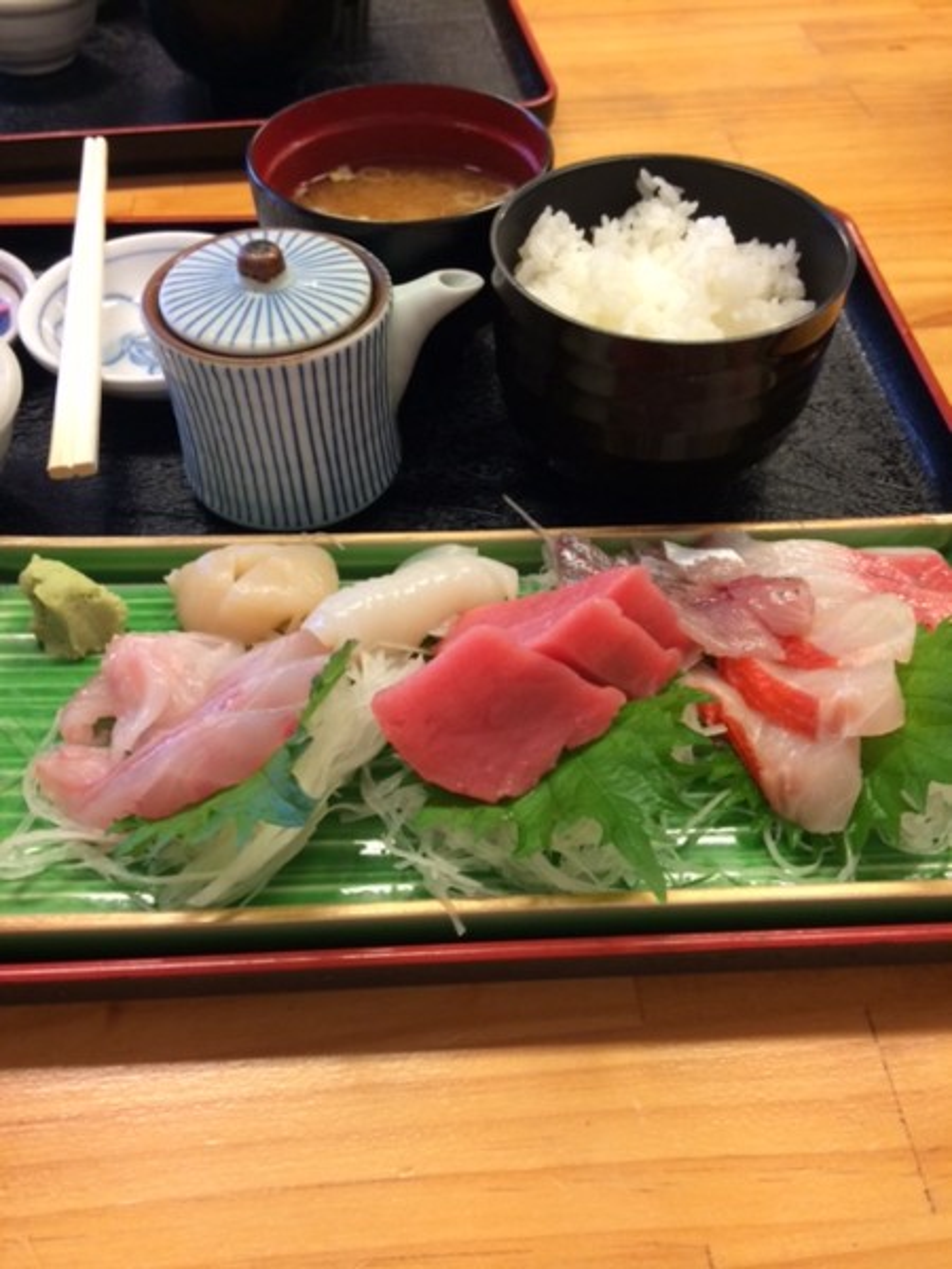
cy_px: 634
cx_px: 476
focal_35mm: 30
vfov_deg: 60.0
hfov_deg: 46.8
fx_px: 1100
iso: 100
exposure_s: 1/30
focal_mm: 4.12
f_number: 2.2
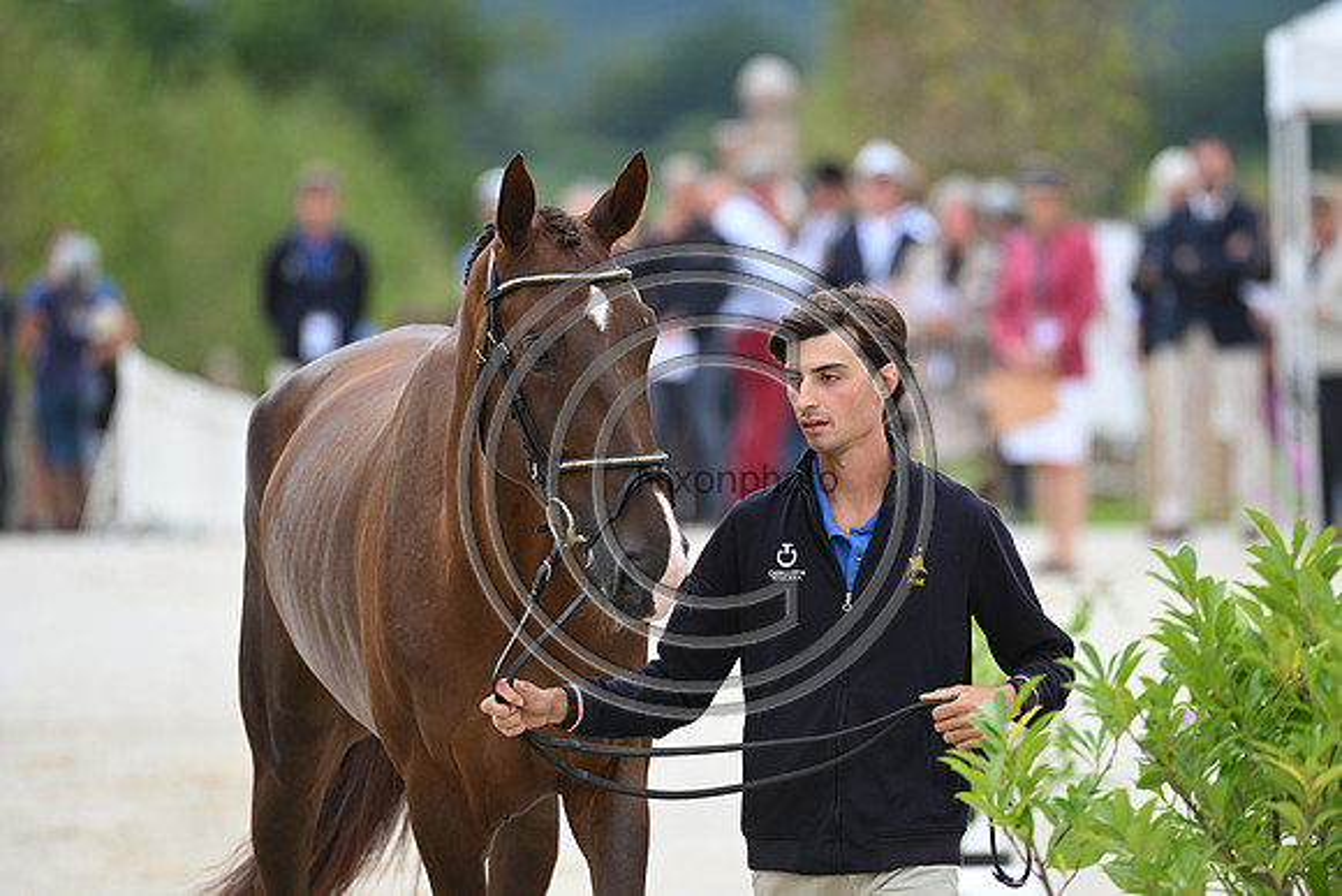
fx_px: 13423
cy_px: 448
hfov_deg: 5.7
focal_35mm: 360
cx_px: 671
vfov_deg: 3.8
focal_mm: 360
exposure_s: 1/1600
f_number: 5.6
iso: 900
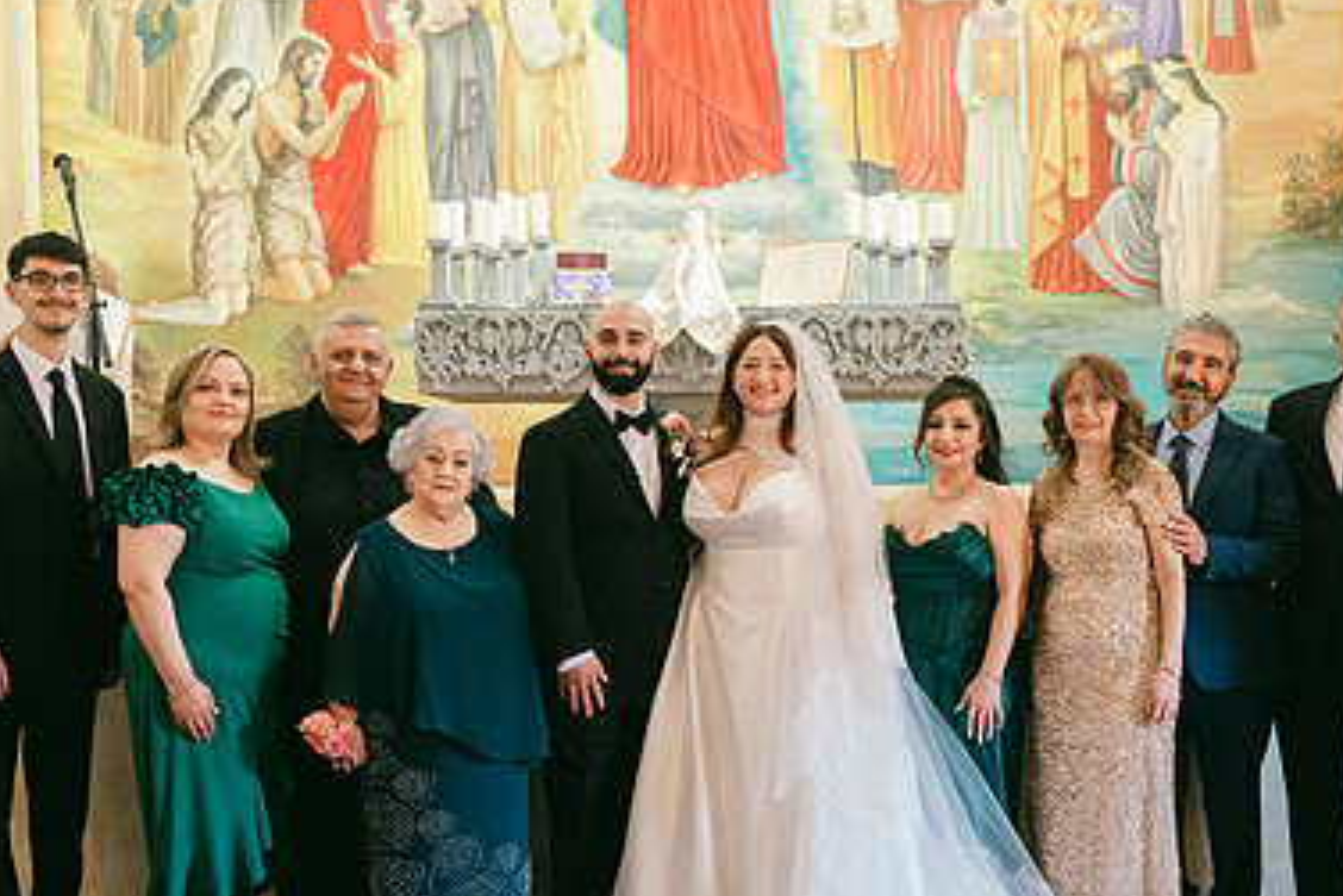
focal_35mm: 54
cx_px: 822
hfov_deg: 36.7
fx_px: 2015
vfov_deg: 25.0
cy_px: 587
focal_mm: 35
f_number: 4
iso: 2500
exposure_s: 1/125
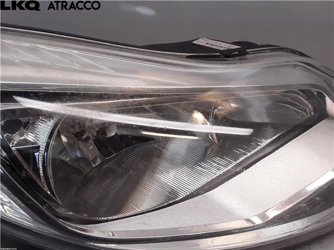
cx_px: 167
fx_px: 270
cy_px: 125
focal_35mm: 28
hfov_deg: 63.4
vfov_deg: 49.7
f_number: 1.9
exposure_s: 1/320
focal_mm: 2.91
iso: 100
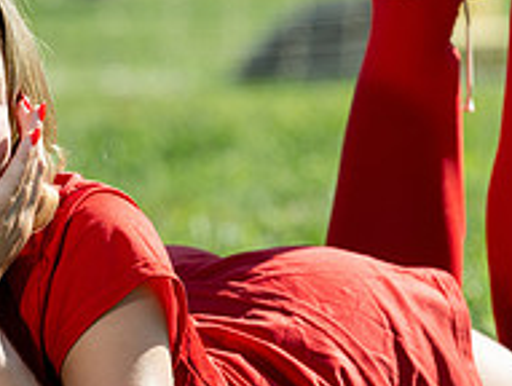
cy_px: 139
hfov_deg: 2.8
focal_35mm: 697
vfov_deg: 2.1
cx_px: 100
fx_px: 10329
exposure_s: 1/320
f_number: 5
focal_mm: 190
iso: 100
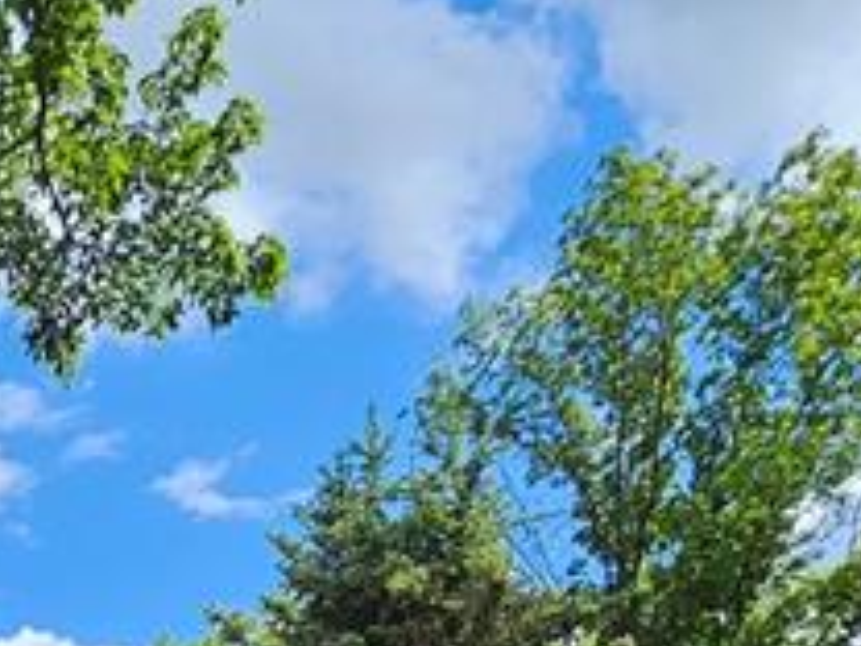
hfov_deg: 25.5
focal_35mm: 64
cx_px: -298
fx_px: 1592
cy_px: 1184
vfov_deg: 18.0
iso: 50
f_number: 2.2
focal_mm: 2.2
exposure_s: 1/1819
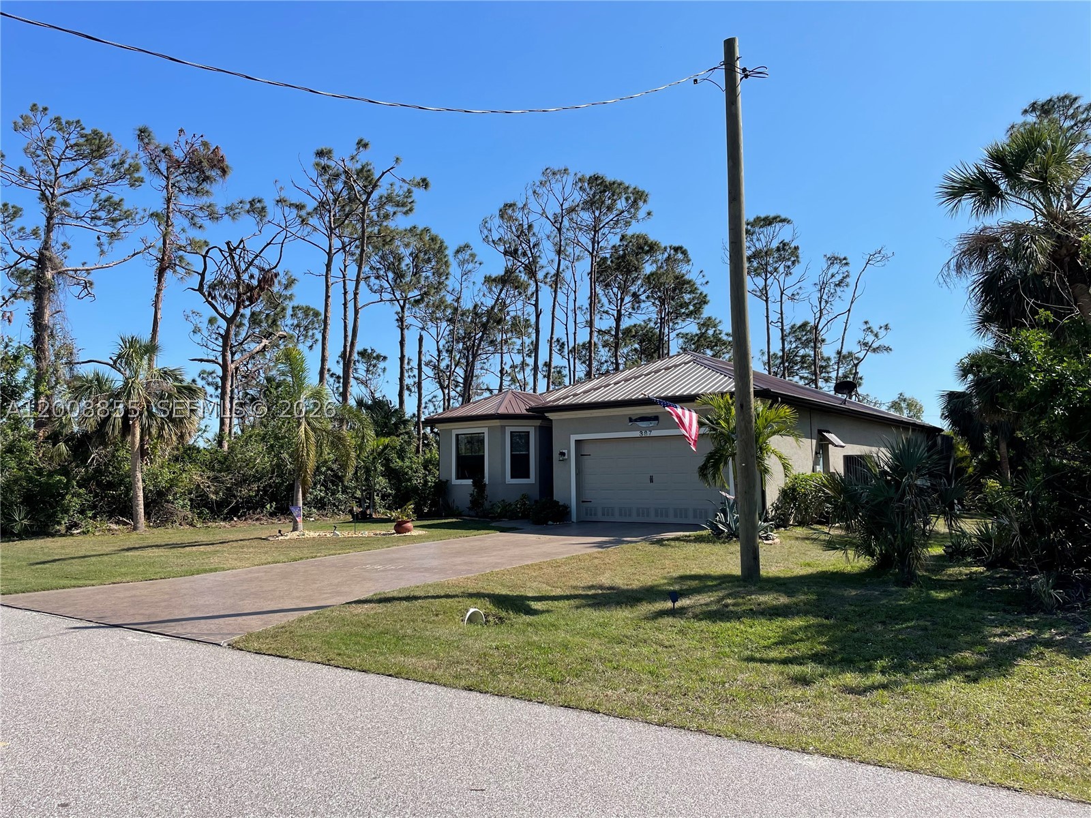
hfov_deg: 67.3
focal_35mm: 26
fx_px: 819
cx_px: 546
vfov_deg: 53.1
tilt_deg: +6.7
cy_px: 409
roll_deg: +0.0
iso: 32
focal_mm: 4.2
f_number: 1.6
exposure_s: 1/3125
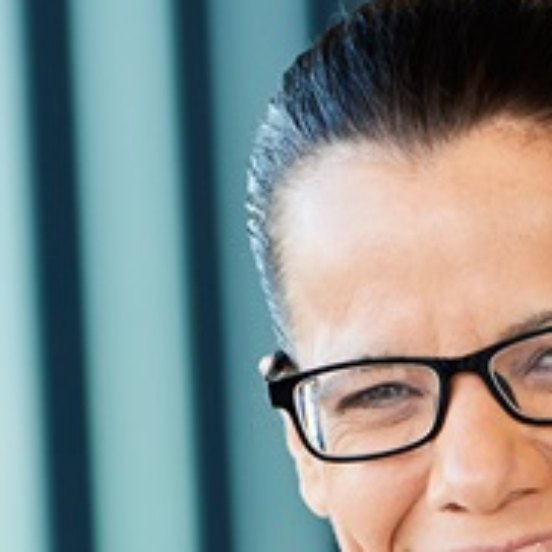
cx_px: 152
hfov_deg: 2.3
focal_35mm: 760
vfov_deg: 2.3
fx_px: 13711
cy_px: 1040
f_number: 3.2
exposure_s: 1/200
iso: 500
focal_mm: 135
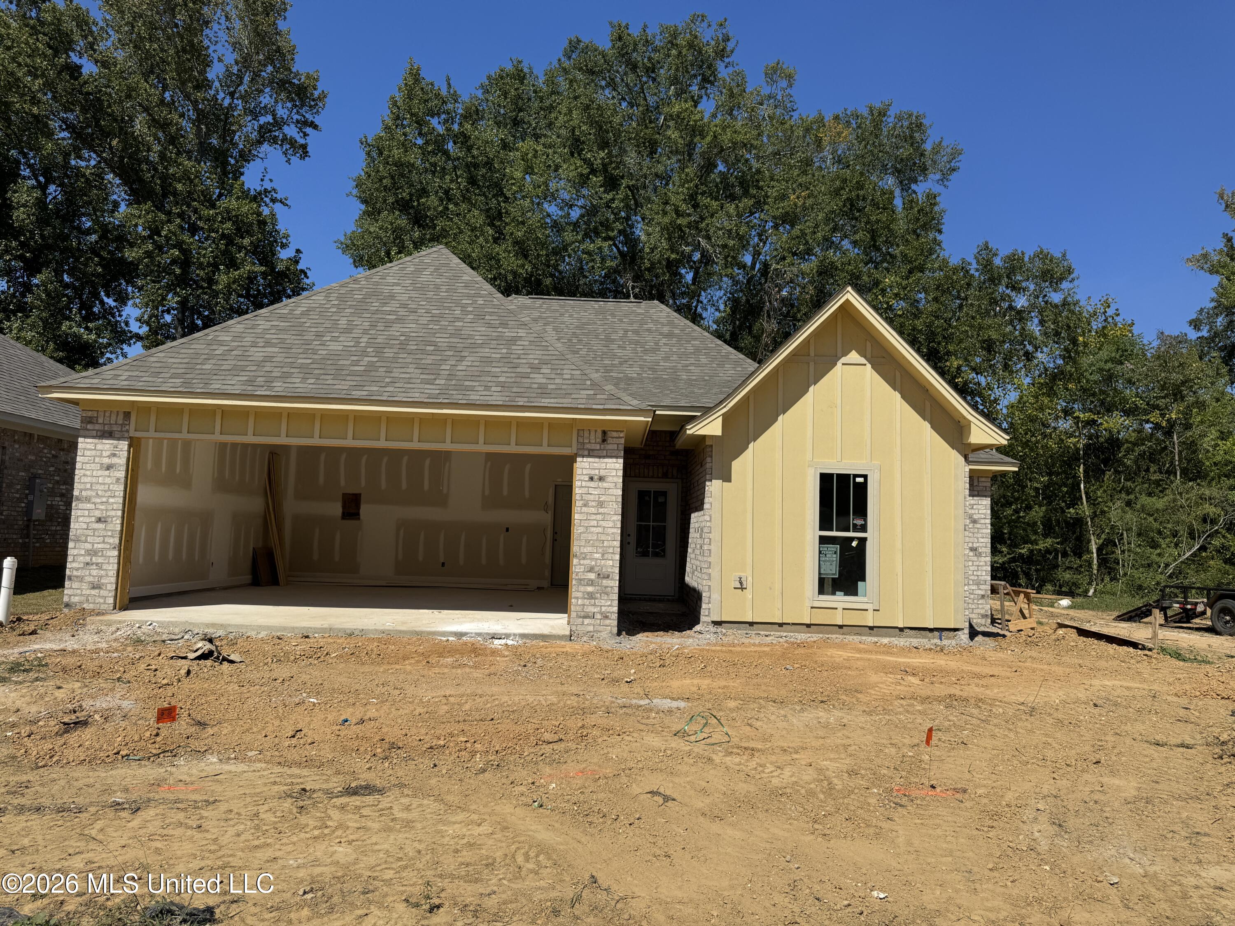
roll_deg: -3.2
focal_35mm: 24
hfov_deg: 71.6
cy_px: 463
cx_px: 618
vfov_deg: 56.8
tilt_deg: +3.4
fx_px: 856
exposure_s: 1/7937
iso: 80
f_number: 1.78
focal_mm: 6.76
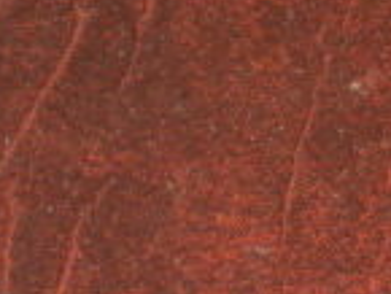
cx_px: 1006
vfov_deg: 4.8
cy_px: 971
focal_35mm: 290
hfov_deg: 6.4
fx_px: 3278
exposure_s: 1/520
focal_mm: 7.4
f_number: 4.9
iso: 80
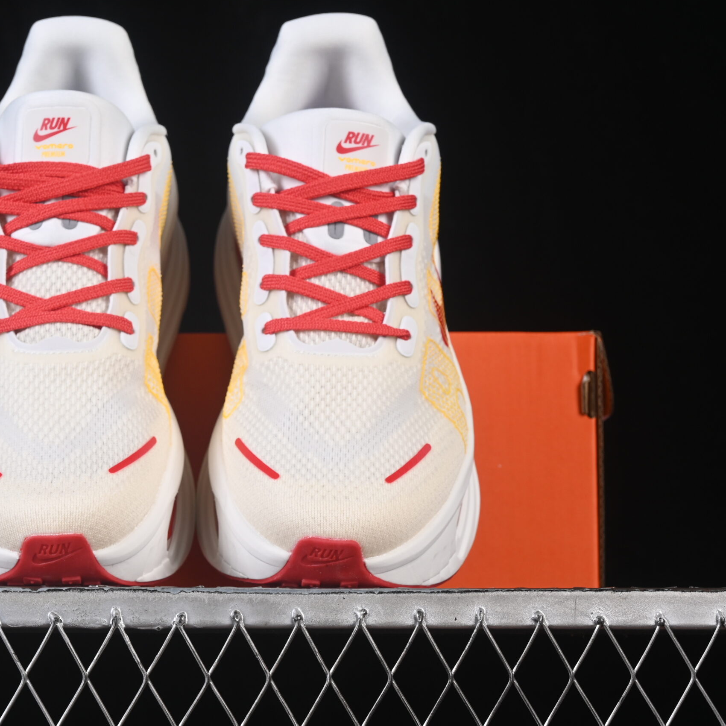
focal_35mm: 96
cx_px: 202
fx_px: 2278
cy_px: 362
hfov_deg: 18.0
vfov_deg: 18.1
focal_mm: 50
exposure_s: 1/80
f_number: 8
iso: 160
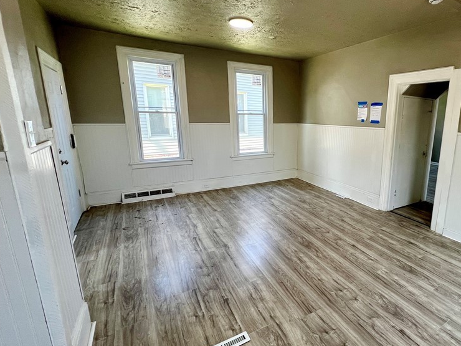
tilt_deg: -12.7
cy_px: 170
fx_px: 240
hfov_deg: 84.5
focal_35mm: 18
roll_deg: -0.9
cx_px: 310
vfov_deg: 71.6
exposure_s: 1/120
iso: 100
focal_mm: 1.57
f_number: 1.8
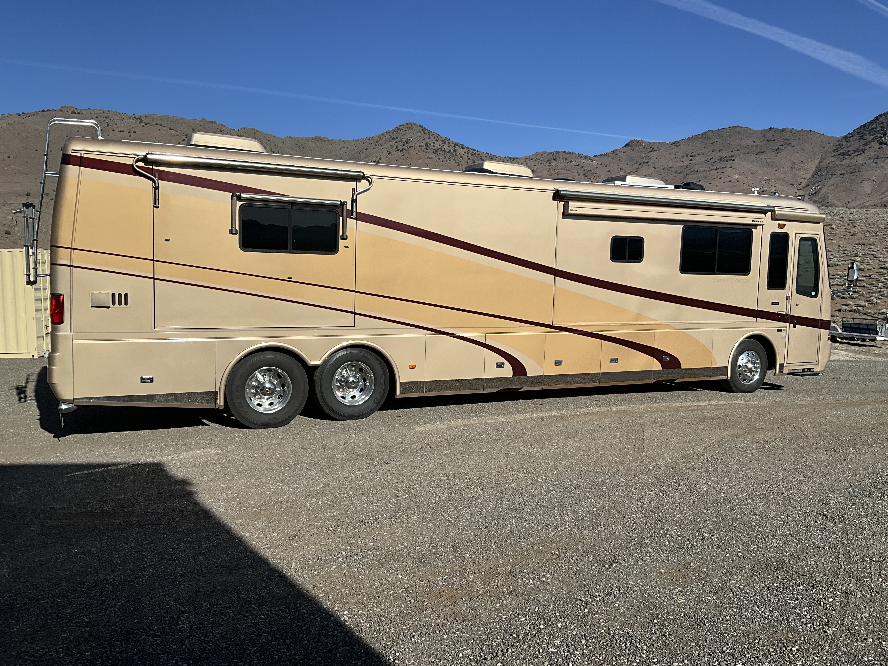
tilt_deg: -5.6
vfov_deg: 48.2
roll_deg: +0.3
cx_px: 444
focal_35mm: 29
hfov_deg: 61.7
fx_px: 744
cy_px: 333
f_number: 1.8
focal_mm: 3
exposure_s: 1/3534
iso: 25
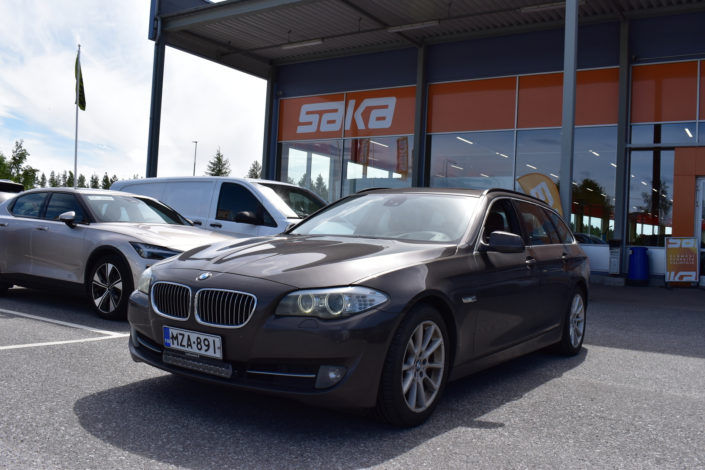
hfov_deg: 57.2
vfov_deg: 40.0
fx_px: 646
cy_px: 235
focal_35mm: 33
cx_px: 352
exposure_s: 1/500
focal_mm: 22
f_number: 11
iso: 360
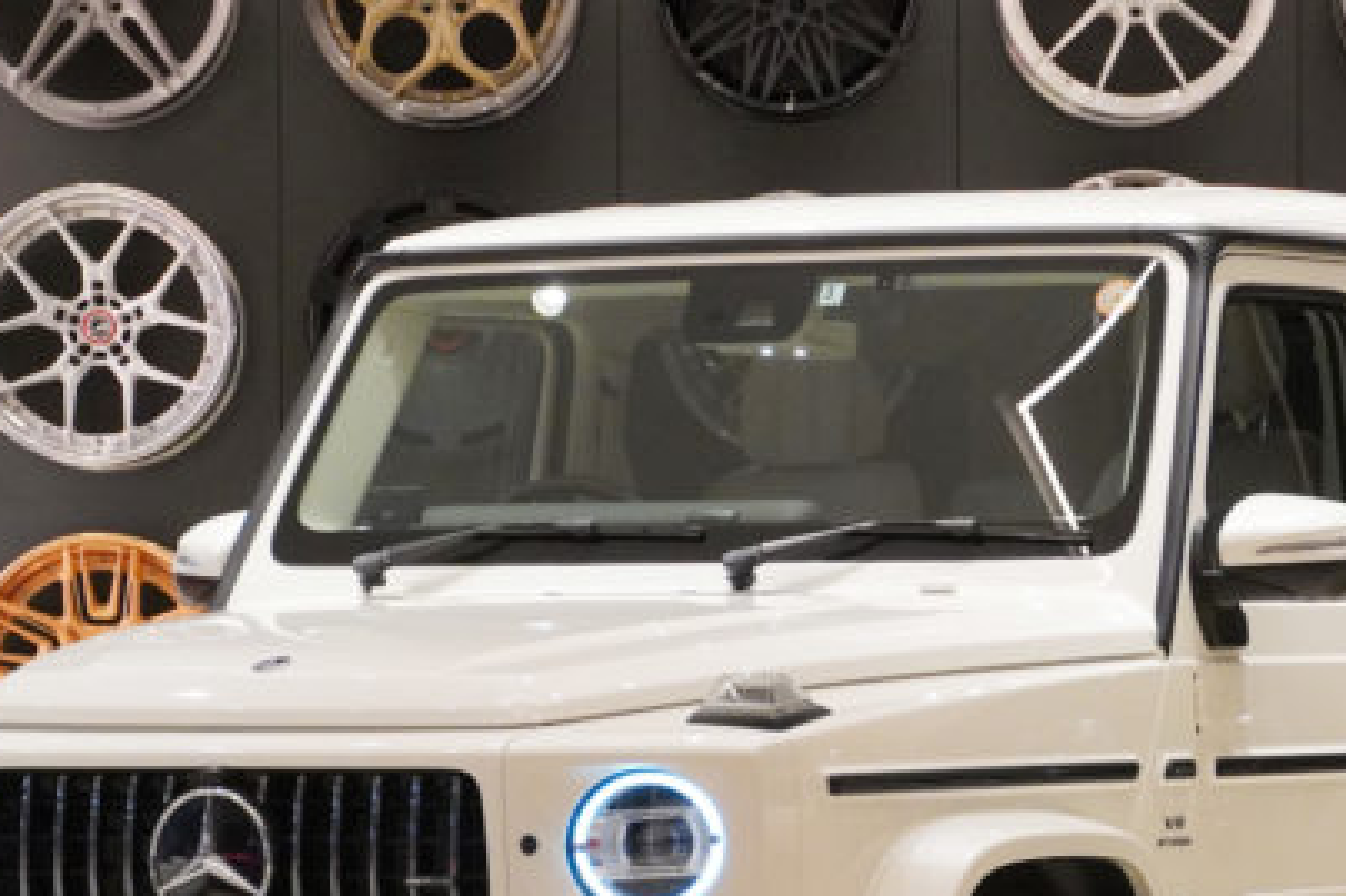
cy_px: 661
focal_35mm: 195
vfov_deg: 7.0
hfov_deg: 10.6
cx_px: 810
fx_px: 7284
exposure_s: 1/320
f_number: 5.6
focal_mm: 71
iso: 3200
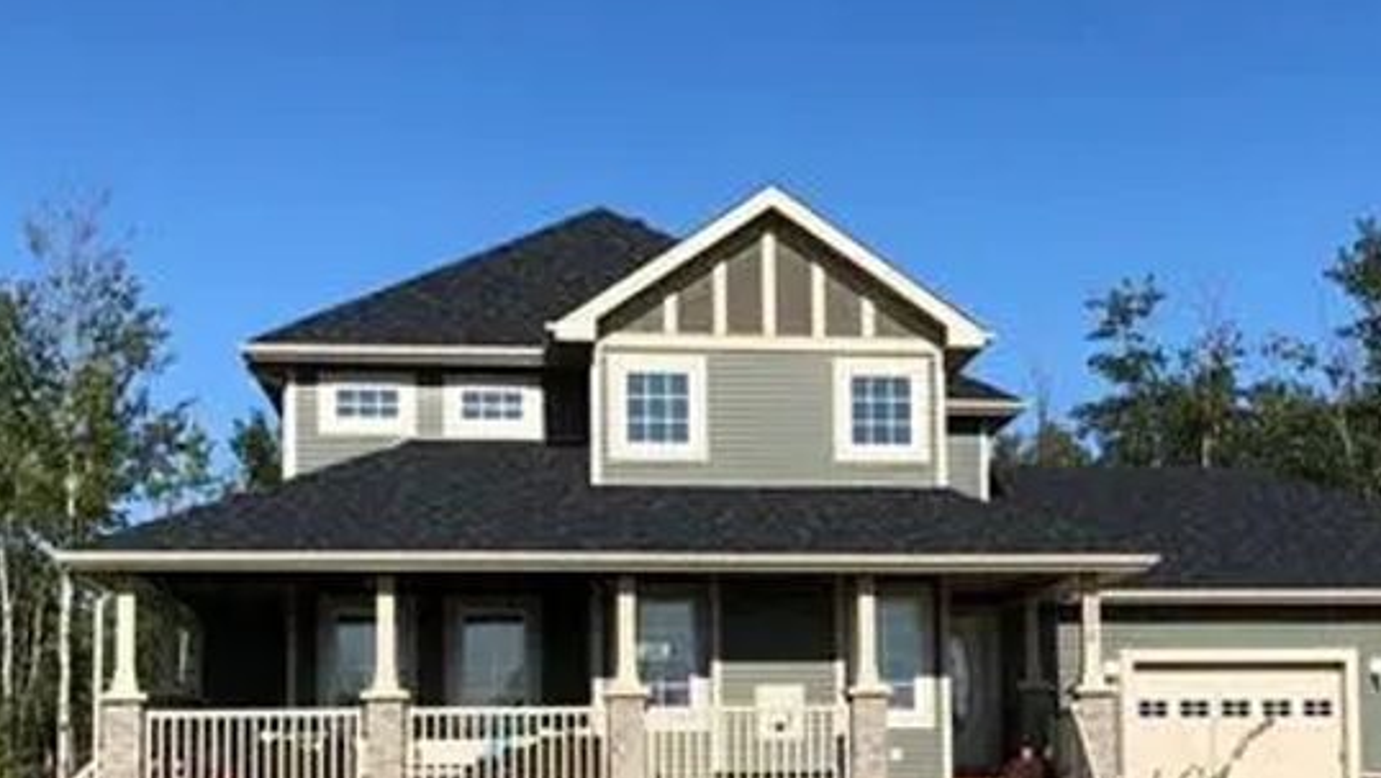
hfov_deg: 35.8
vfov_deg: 20.5
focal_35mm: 58
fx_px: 2125
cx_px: 852
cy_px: 629
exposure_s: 1/2315
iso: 20
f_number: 1.8
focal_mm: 4
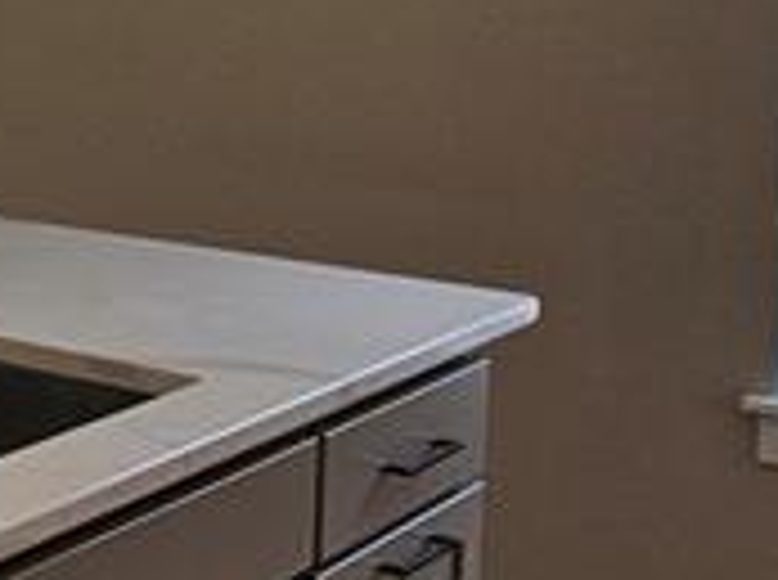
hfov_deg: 20.4
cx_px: -499
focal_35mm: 77
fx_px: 1727
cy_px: 43
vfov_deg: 18.7
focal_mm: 2.2
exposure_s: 1/228
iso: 50
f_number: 2.2
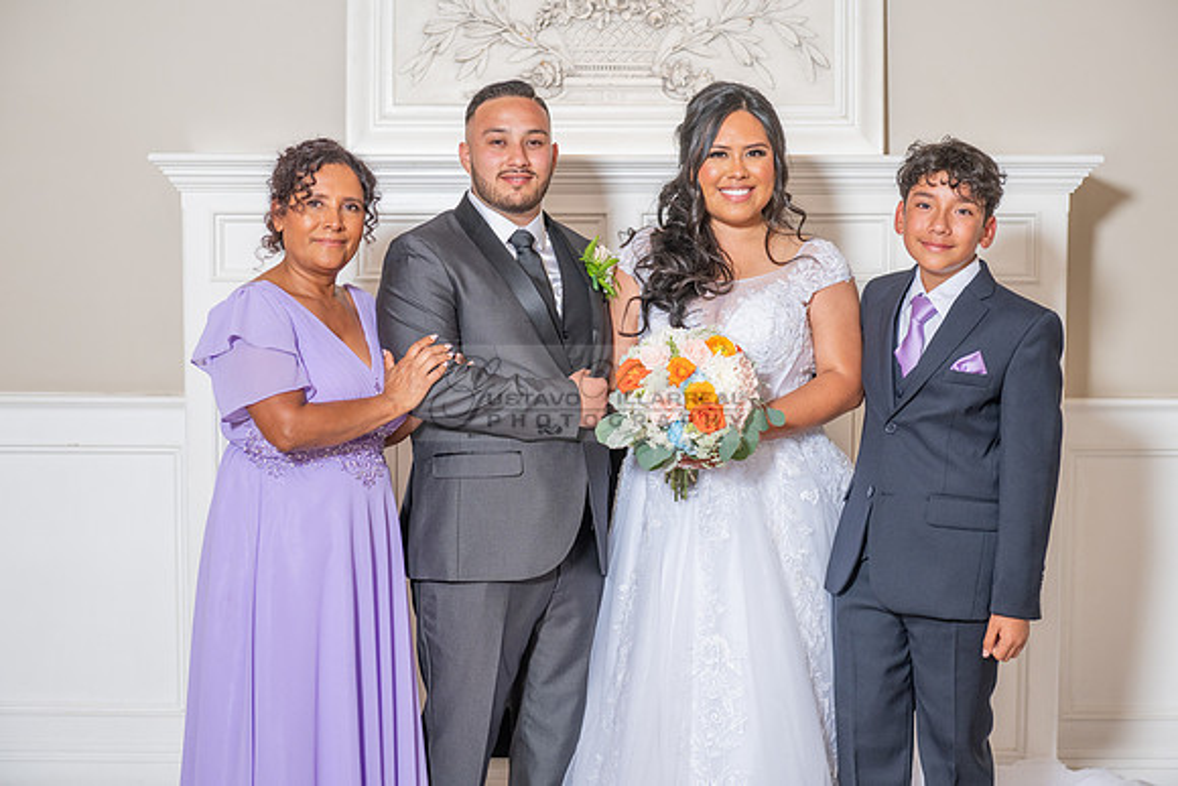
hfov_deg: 30.5
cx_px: 589
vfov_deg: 20.6
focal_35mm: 66
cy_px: 393
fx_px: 2160
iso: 640
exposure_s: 1/160
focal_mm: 66
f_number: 4.5
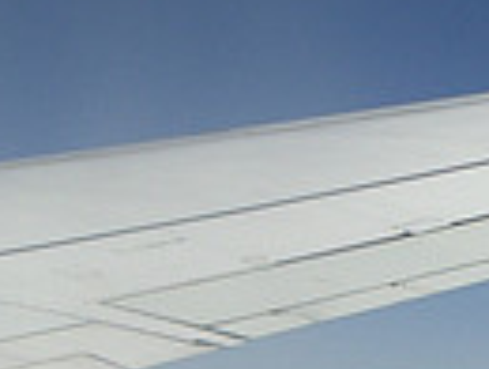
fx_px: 3595
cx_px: 688
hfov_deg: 7.7
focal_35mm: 254
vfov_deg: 5.9
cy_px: 329
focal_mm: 11.8
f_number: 5
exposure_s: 1/500
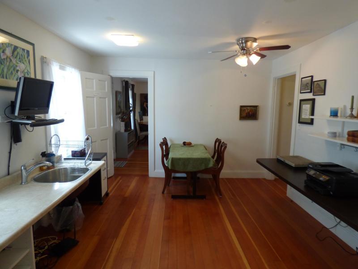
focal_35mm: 20
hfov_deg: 81.7
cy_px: 134
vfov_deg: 66.0
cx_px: 179
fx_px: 207
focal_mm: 3.58
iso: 200
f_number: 2.8
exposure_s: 1/60
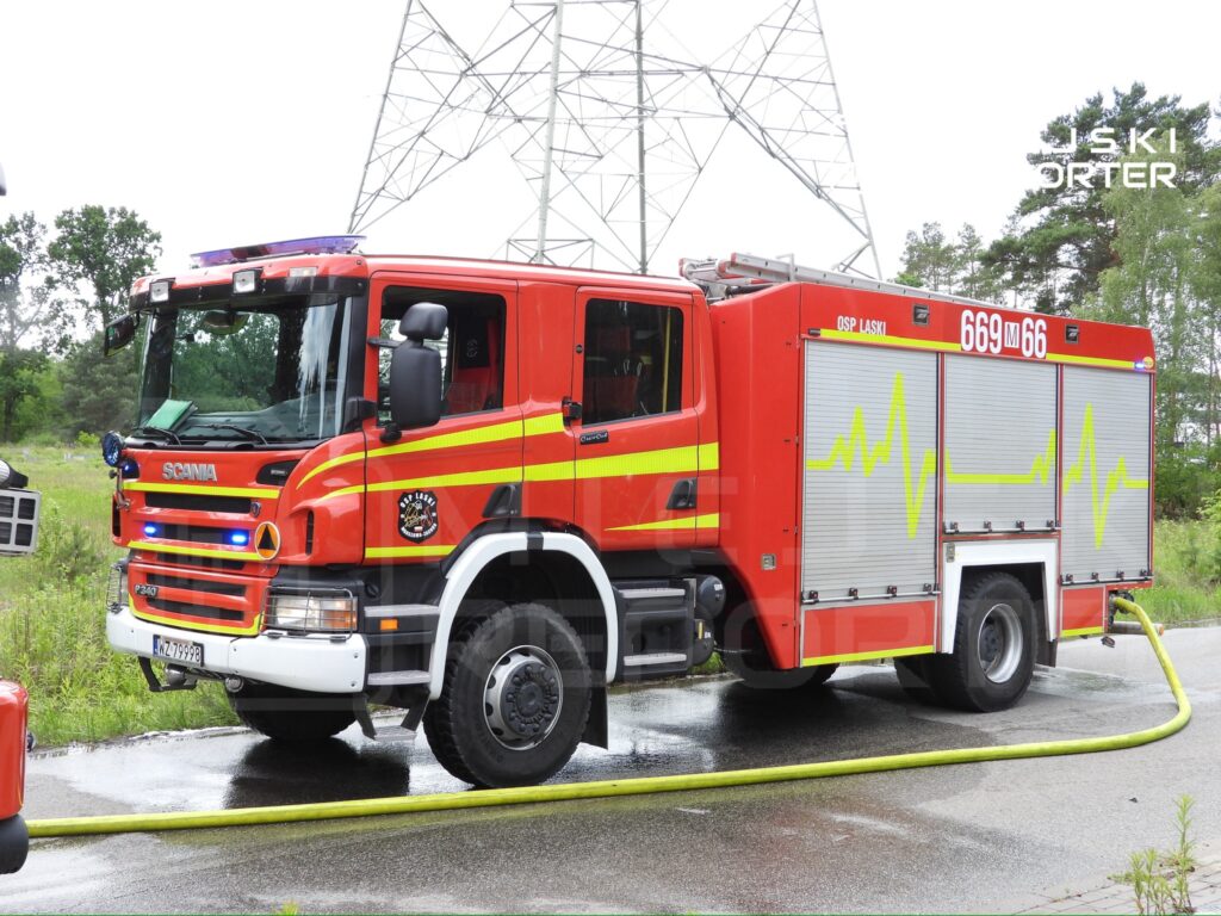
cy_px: 458
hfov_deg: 40.4
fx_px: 1658
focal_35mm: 47
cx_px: 610
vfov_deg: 30.9
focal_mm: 8.5
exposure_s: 1/320
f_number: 3.2
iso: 100
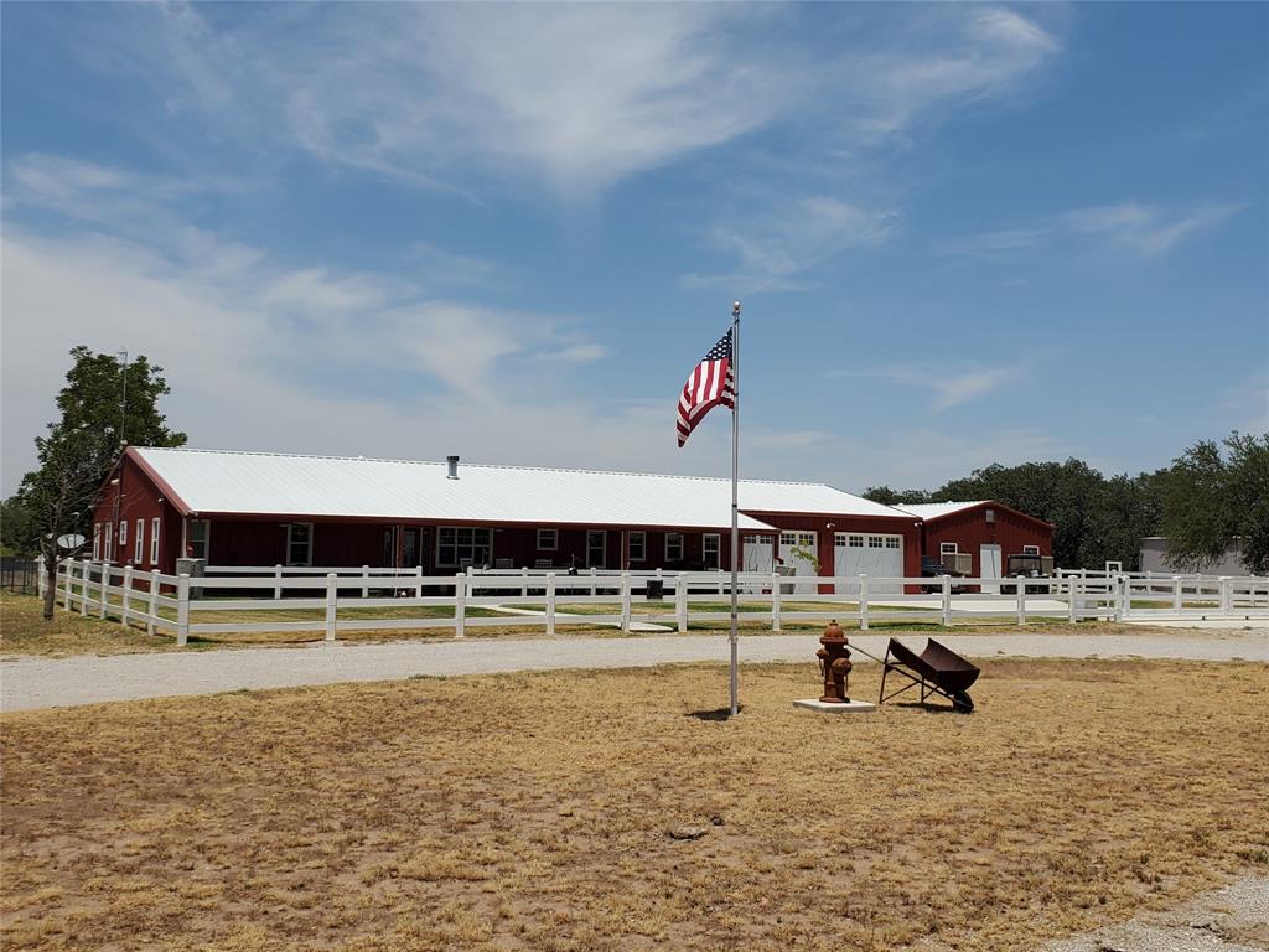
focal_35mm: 26
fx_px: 953
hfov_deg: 67.3
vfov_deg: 53.1
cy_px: 476
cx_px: 634
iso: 50
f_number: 2.4
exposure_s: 1/3109
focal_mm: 4.3
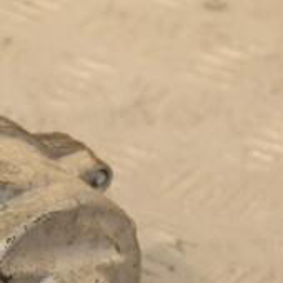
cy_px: 251
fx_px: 3321
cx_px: 100
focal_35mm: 359
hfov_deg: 4.9
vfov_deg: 4.9
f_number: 5.3
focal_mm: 80
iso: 800
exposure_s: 1/160
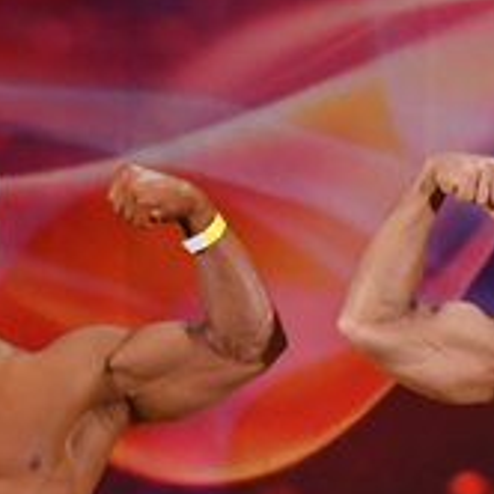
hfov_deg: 2.0
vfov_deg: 2.0
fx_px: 14450
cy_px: 702
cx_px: 790
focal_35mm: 895
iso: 3200
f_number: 5.6
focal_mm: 150
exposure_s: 1/400
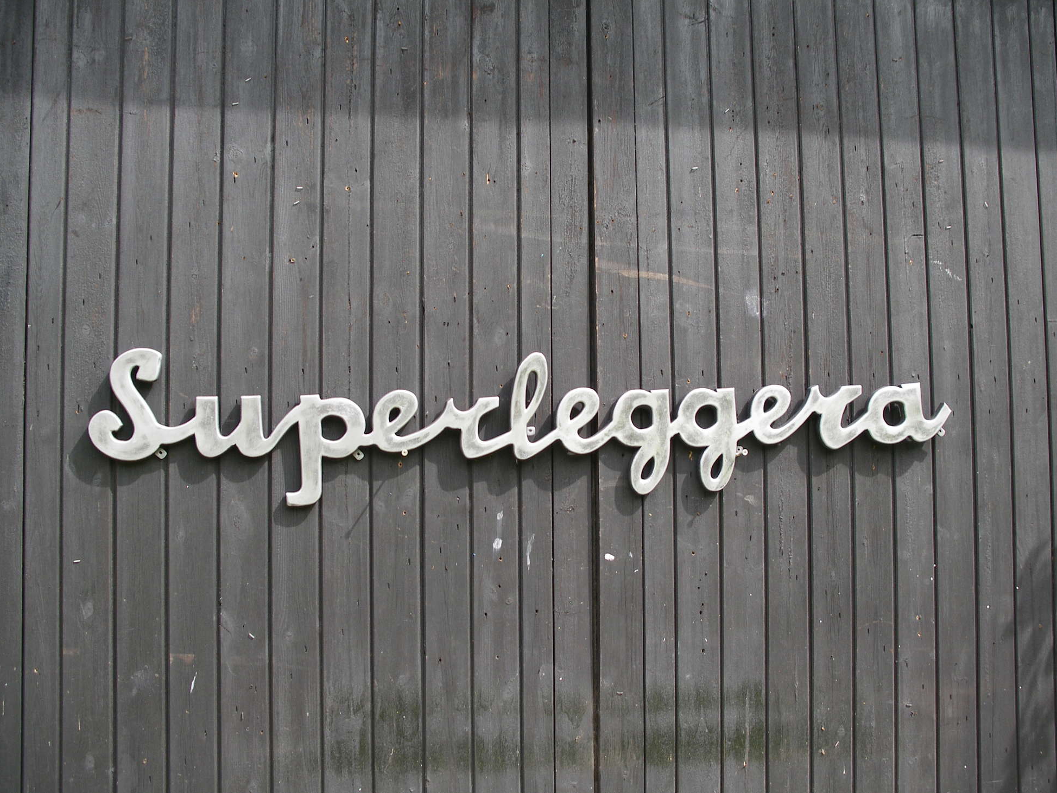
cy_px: 387
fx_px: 1161
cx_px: 531
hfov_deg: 49.0
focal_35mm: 38
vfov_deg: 37.7
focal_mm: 7.8
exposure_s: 1/125
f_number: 3.2
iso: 80
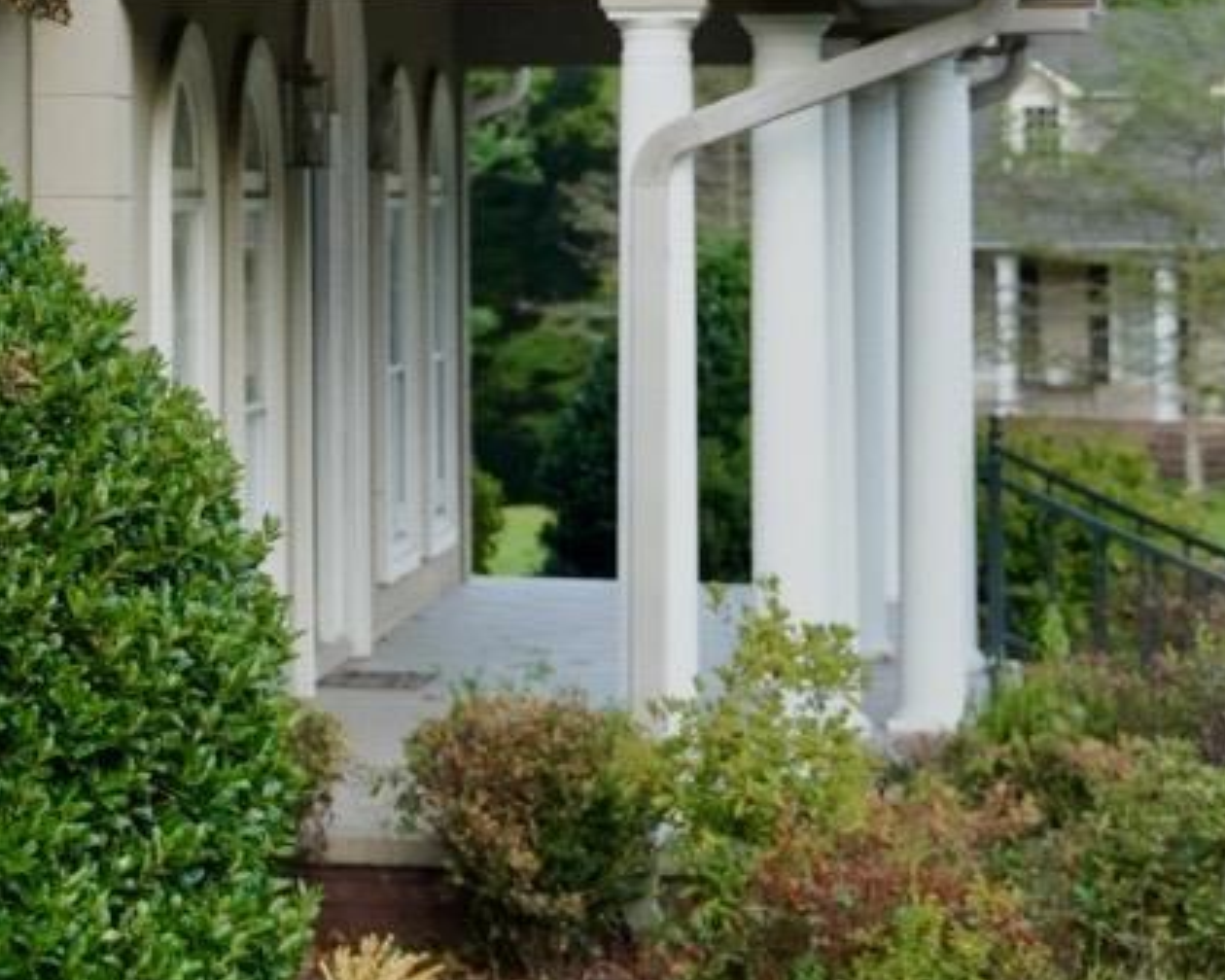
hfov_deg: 13.3
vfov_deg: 10.8
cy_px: -152
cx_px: -295
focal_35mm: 141
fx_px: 5112
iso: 2000
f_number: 2.8
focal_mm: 39
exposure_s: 1/1250
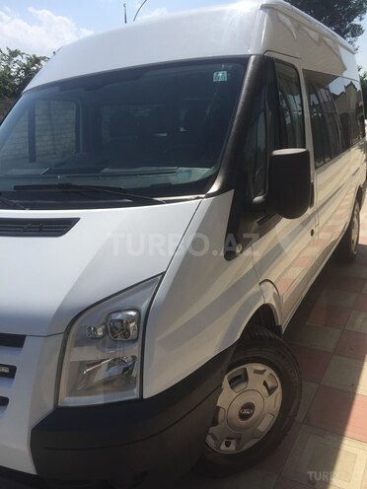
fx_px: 410
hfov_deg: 48.2
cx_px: 184
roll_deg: +1.0
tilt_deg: -15.1
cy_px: 244
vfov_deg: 61.7
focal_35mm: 29
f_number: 2.2
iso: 32
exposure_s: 1/2639
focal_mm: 4.15
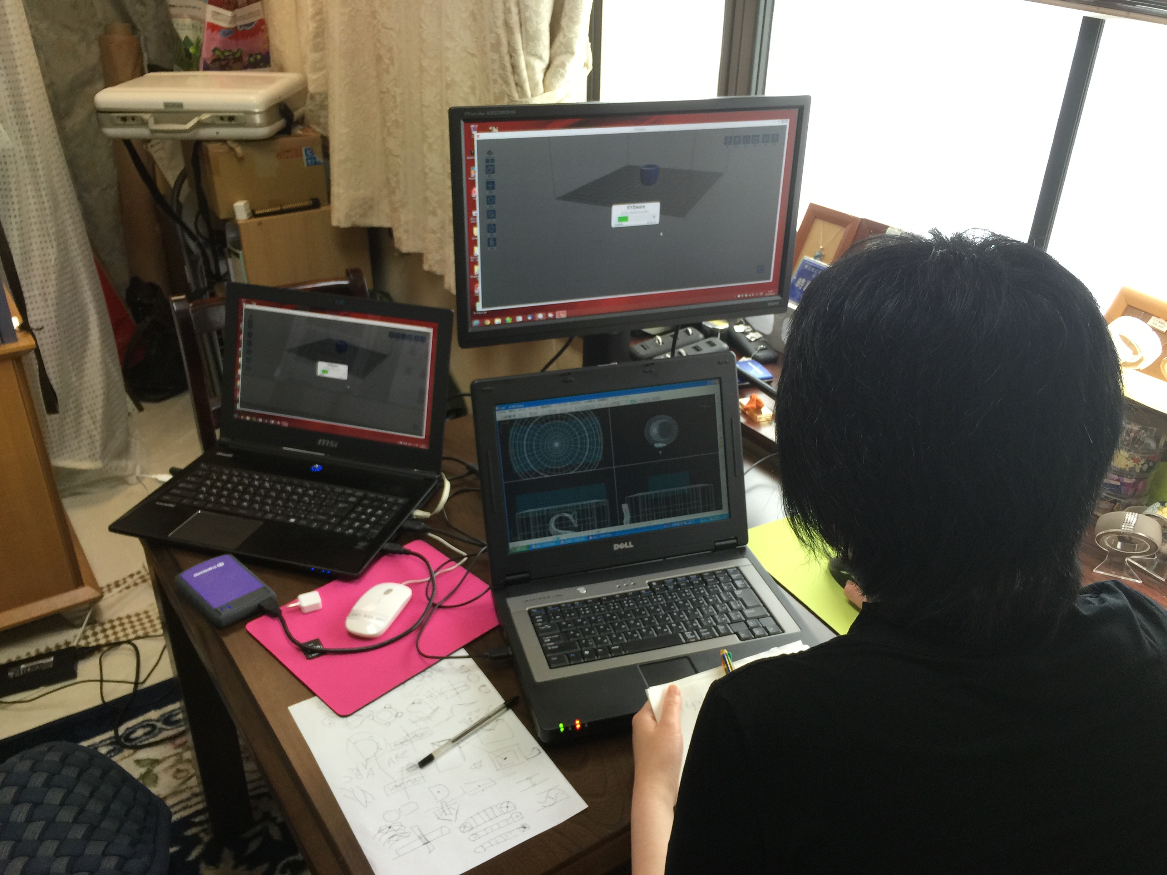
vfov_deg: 48.2
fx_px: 978
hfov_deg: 61.7
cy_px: 438
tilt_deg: -29.5
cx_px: 584
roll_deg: -1.3
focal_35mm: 29
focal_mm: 4.15
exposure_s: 1/30
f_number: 2.2
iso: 32
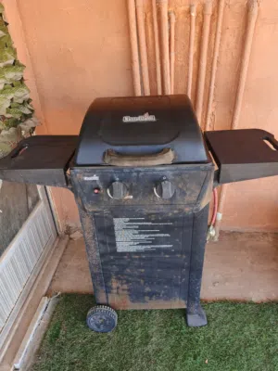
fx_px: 246
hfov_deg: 58.9
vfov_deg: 73.9
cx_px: 139
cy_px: 186
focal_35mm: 23
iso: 293
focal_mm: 5.89
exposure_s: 1/50
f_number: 1.8
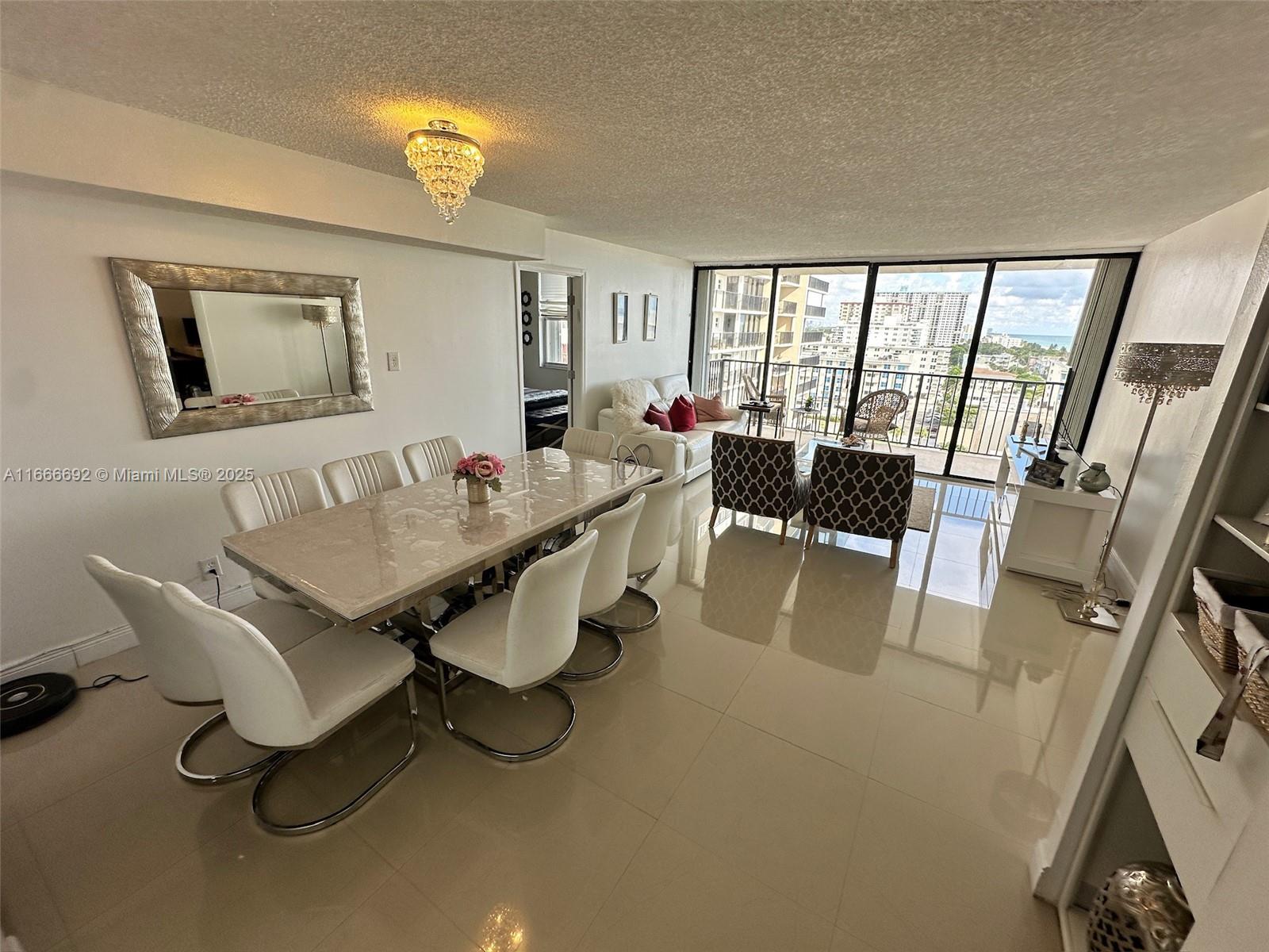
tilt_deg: -16.6
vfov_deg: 85.7
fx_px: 513
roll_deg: -2.1
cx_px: 634
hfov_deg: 102.1
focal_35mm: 14
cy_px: 476
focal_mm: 2.22
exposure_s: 1/232
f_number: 2.2
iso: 40
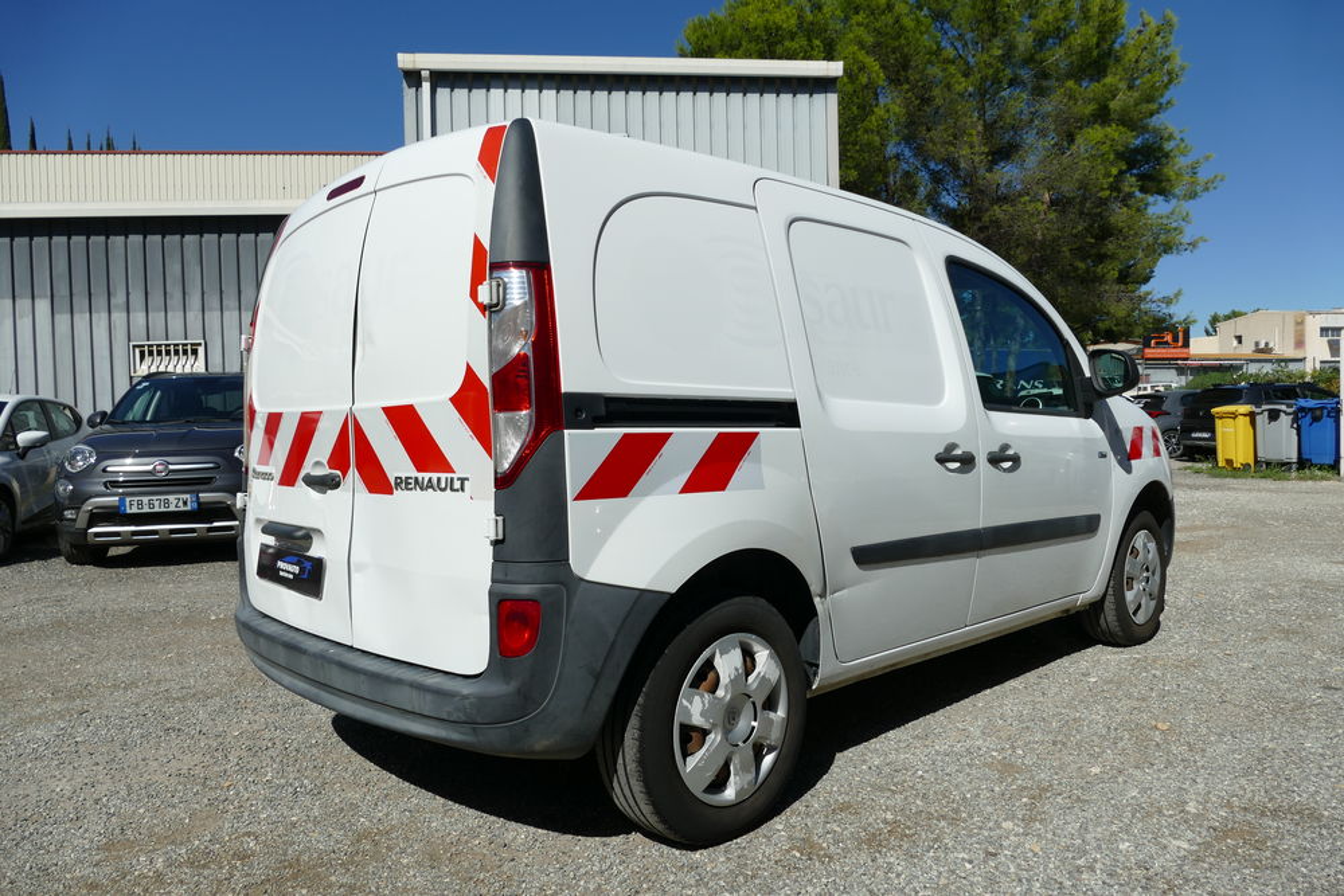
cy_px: 448
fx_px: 933
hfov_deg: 71.5
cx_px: 672
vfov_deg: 51.3
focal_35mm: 25
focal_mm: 9.12
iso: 125
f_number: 4.5
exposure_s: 1/1600
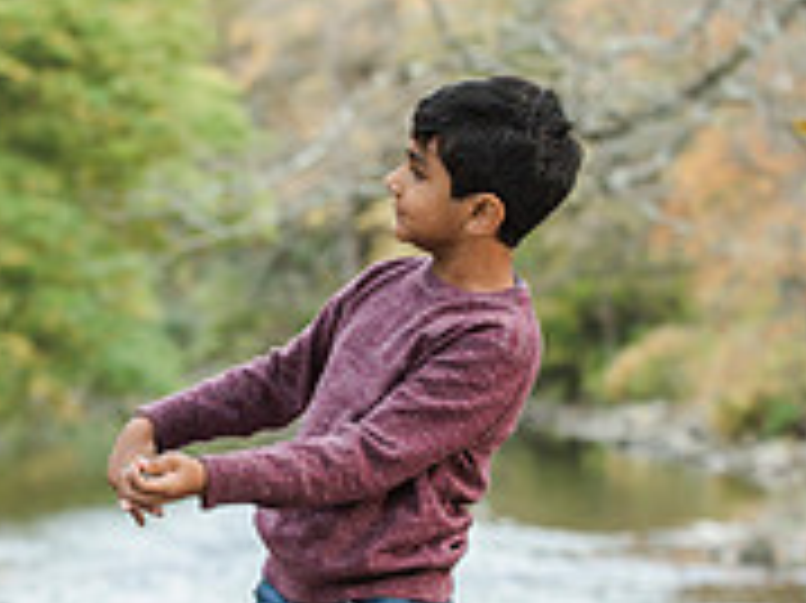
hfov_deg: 11.7
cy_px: 446
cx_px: 207
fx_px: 3932
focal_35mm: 169
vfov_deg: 8.8
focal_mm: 70
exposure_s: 1/125
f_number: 3.5
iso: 1250
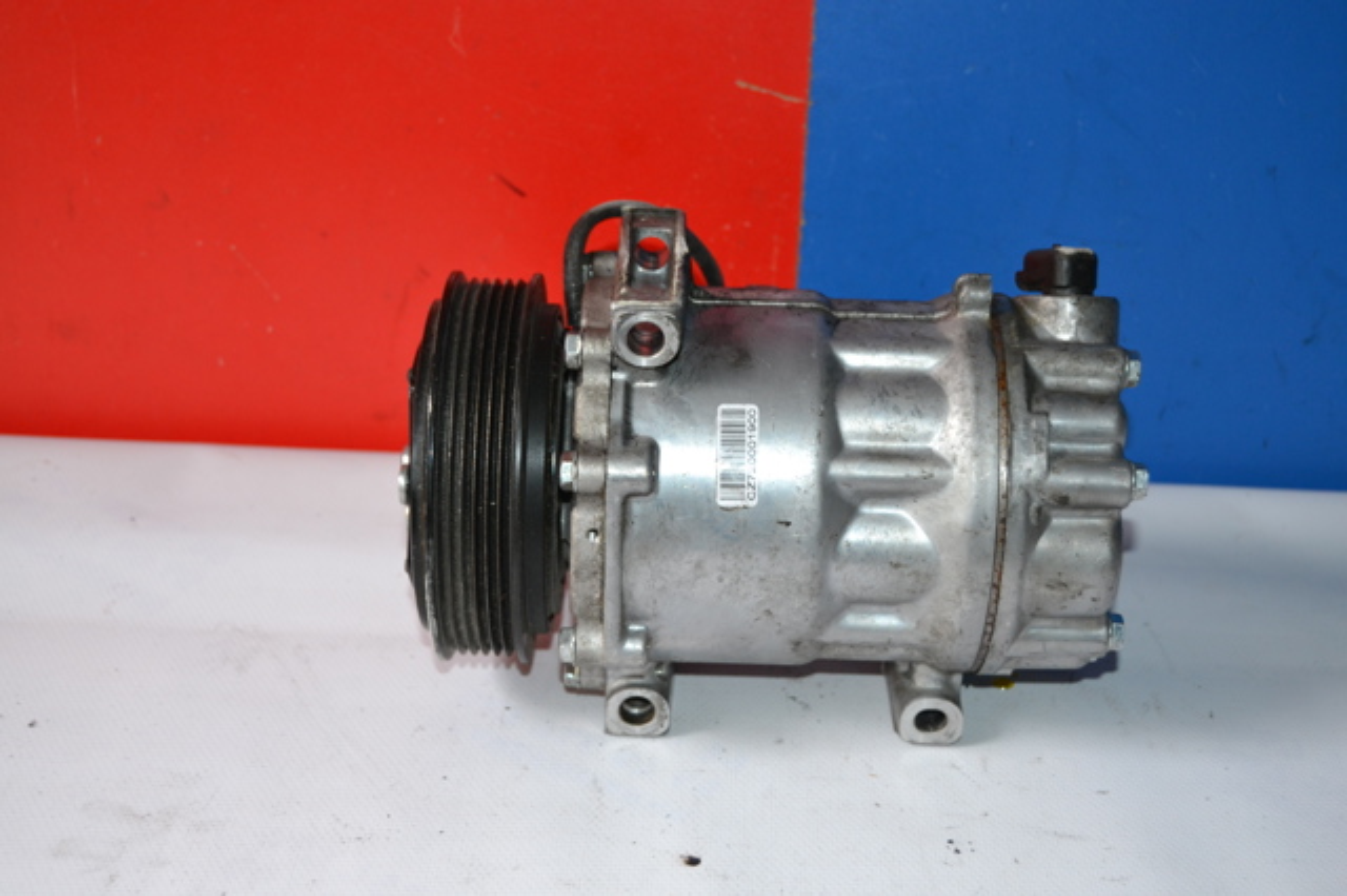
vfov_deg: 25.7
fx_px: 1963
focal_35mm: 52
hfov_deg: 37.9
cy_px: 448
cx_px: 674
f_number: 4.5
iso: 720
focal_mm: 35
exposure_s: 1/60
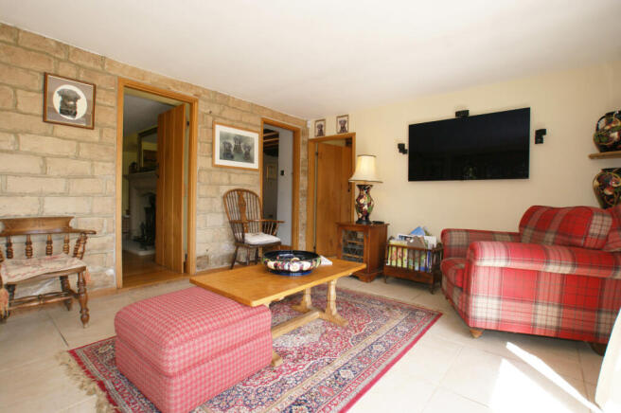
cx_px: 310
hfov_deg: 95.0
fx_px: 284
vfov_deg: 71.9
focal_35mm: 16
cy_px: 206
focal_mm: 11
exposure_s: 1/125
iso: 320
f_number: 4.5
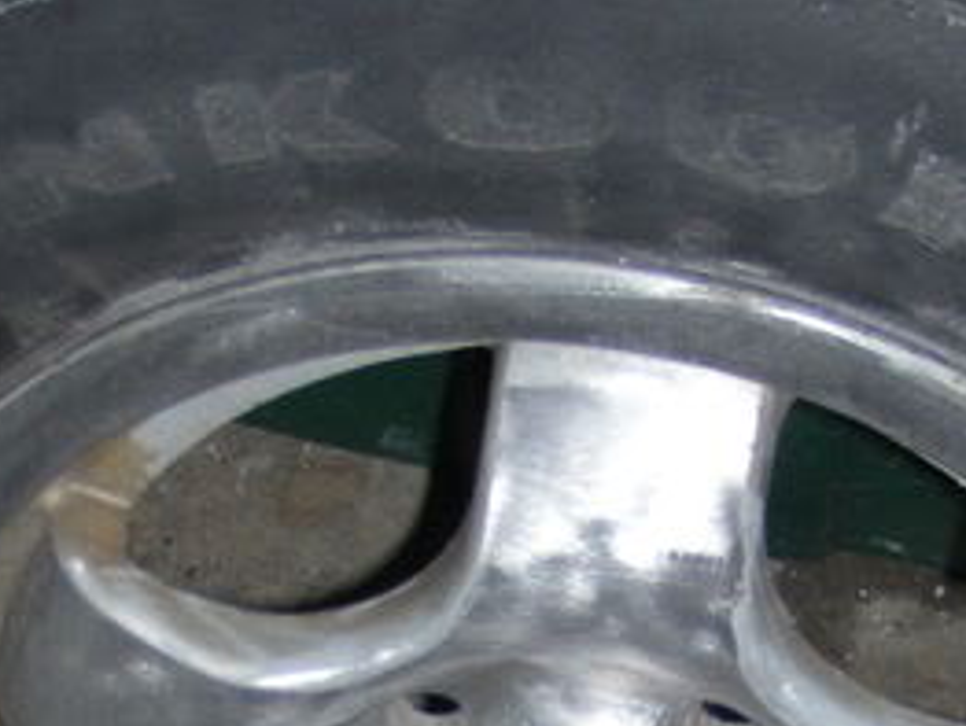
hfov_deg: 16.9
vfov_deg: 12.4
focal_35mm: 116
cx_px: 590
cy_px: 954
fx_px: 3240
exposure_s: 1/60
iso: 50
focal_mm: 6.3
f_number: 3.5
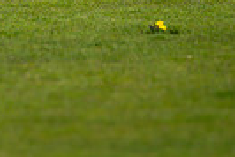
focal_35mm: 1311
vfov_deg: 1.1
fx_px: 8567
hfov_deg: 1.6
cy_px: -163
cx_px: -23
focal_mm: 300
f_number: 2.8
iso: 280
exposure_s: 1/4000
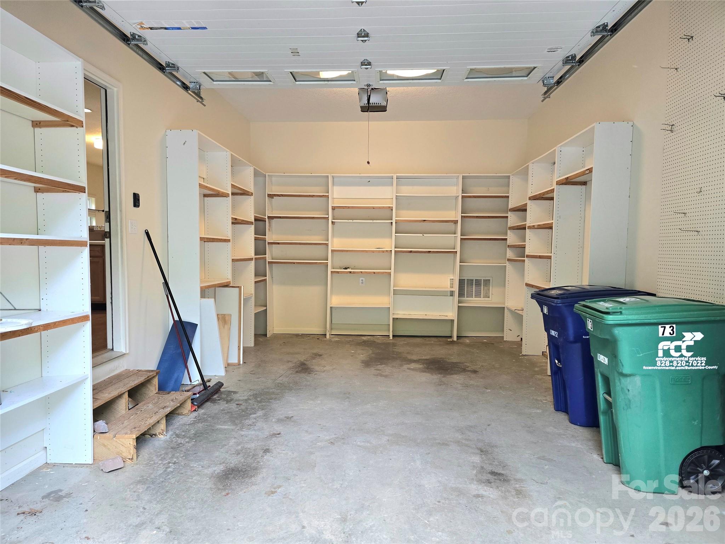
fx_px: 482
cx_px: 362
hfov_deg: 73.9
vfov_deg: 58.9
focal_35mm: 23
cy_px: 272
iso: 125
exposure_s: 1/120
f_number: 1.7
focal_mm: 6.3
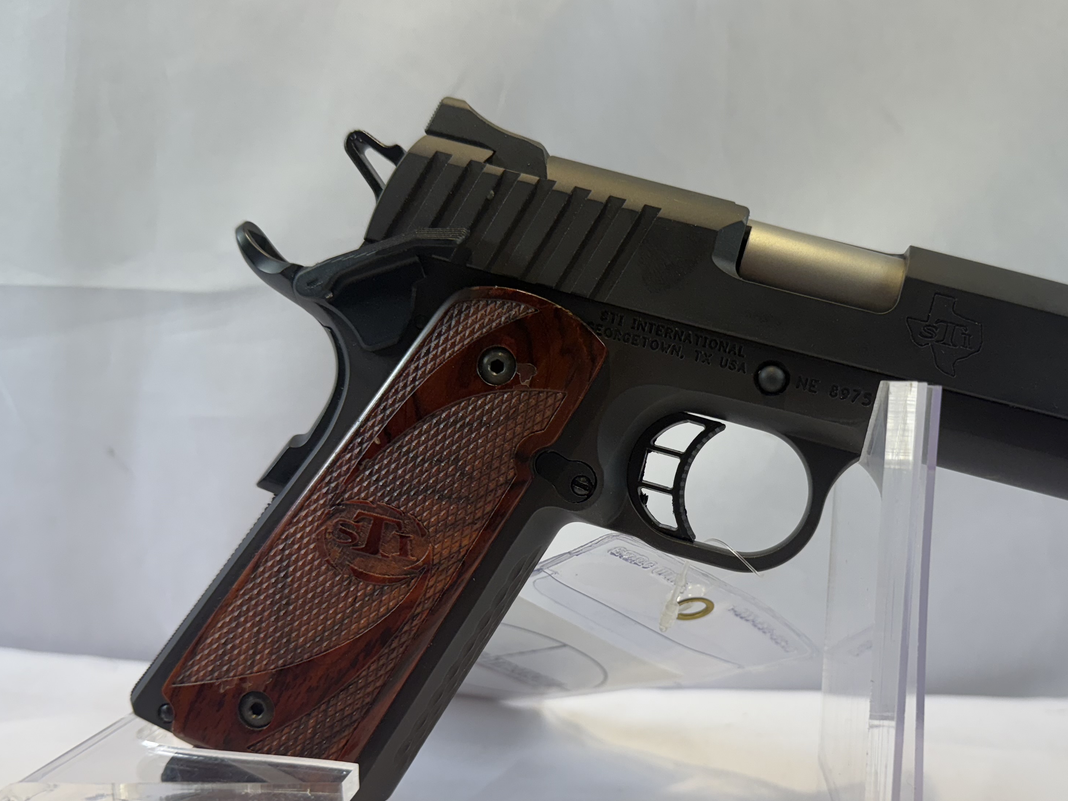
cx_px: 661
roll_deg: +0.2
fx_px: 1018
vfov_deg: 42.7
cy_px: 486
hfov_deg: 54.8
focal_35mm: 33
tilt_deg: -5.3
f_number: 1.78
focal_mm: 6.76
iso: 80
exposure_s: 1/637
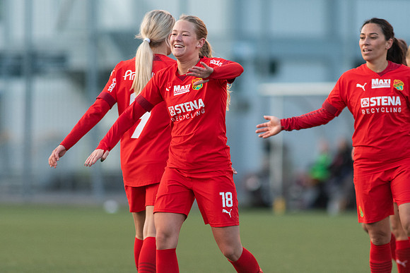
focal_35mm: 450
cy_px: 136
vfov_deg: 3.1
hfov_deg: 4.6
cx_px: 205
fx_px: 5126
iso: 1800
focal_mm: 300
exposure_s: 1/800
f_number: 3.2
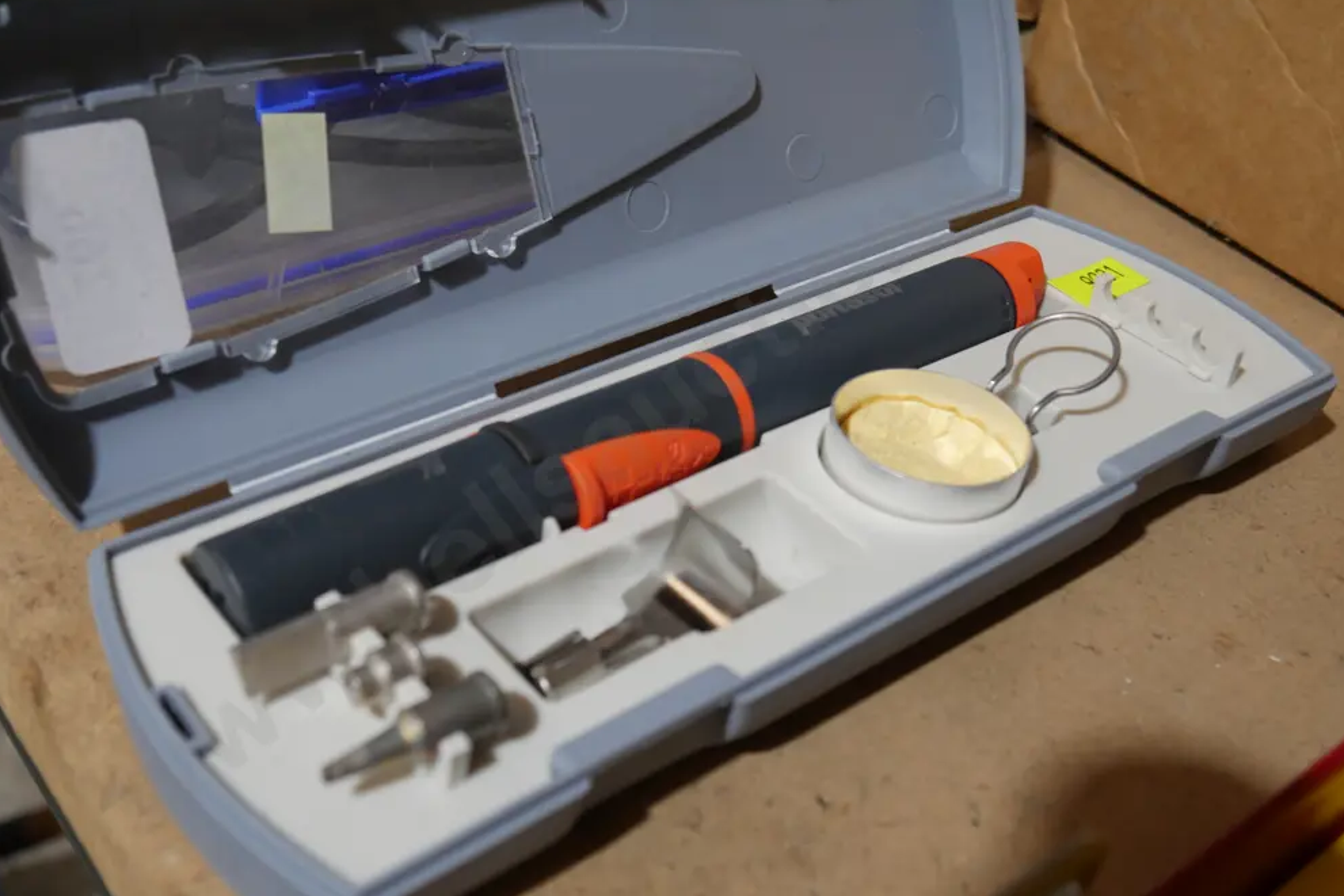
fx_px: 1605
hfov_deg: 45.4
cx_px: 678
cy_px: 398
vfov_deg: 31.2
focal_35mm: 43
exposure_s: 1/60
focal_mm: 20
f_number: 4.5
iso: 400
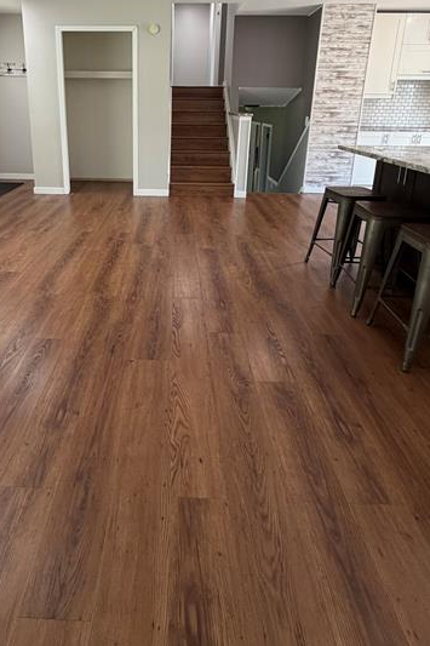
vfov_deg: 78.0
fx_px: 376
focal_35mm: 21
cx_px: 161
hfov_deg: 58.7
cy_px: 204
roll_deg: +0.1
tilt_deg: -13.0
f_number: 2.2
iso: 200
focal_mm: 2.22
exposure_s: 1/60
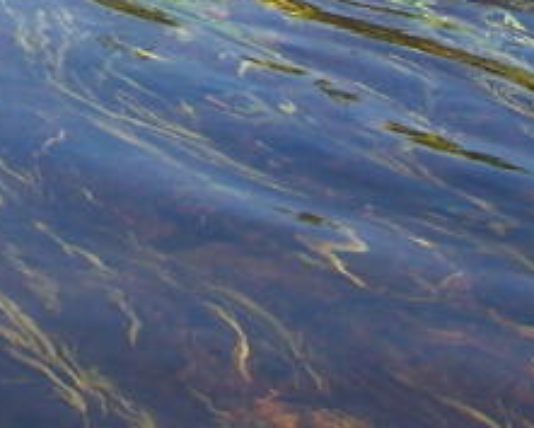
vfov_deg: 8.6
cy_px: -346
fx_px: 2720
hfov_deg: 11.2
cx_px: 60
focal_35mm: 172
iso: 80
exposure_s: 1/1000
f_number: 2.8
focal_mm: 6.3
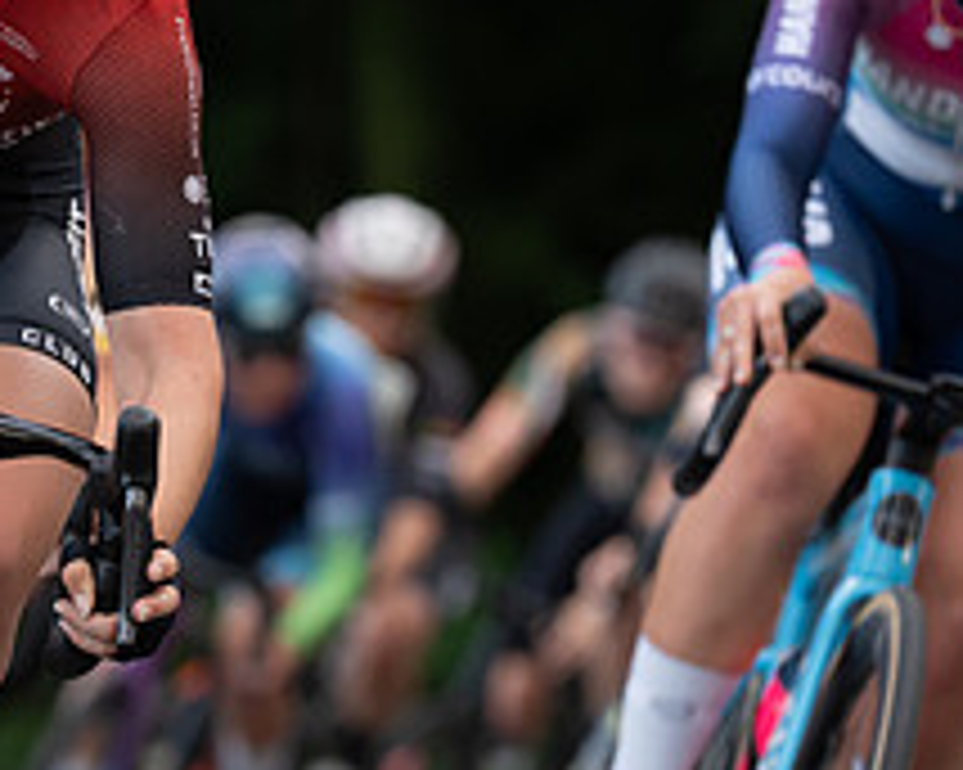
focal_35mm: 405
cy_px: 399
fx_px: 11538
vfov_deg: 3.8
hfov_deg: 4.8
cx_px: -45
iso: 1000
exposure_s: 1/800
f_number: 3.2
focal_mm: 159
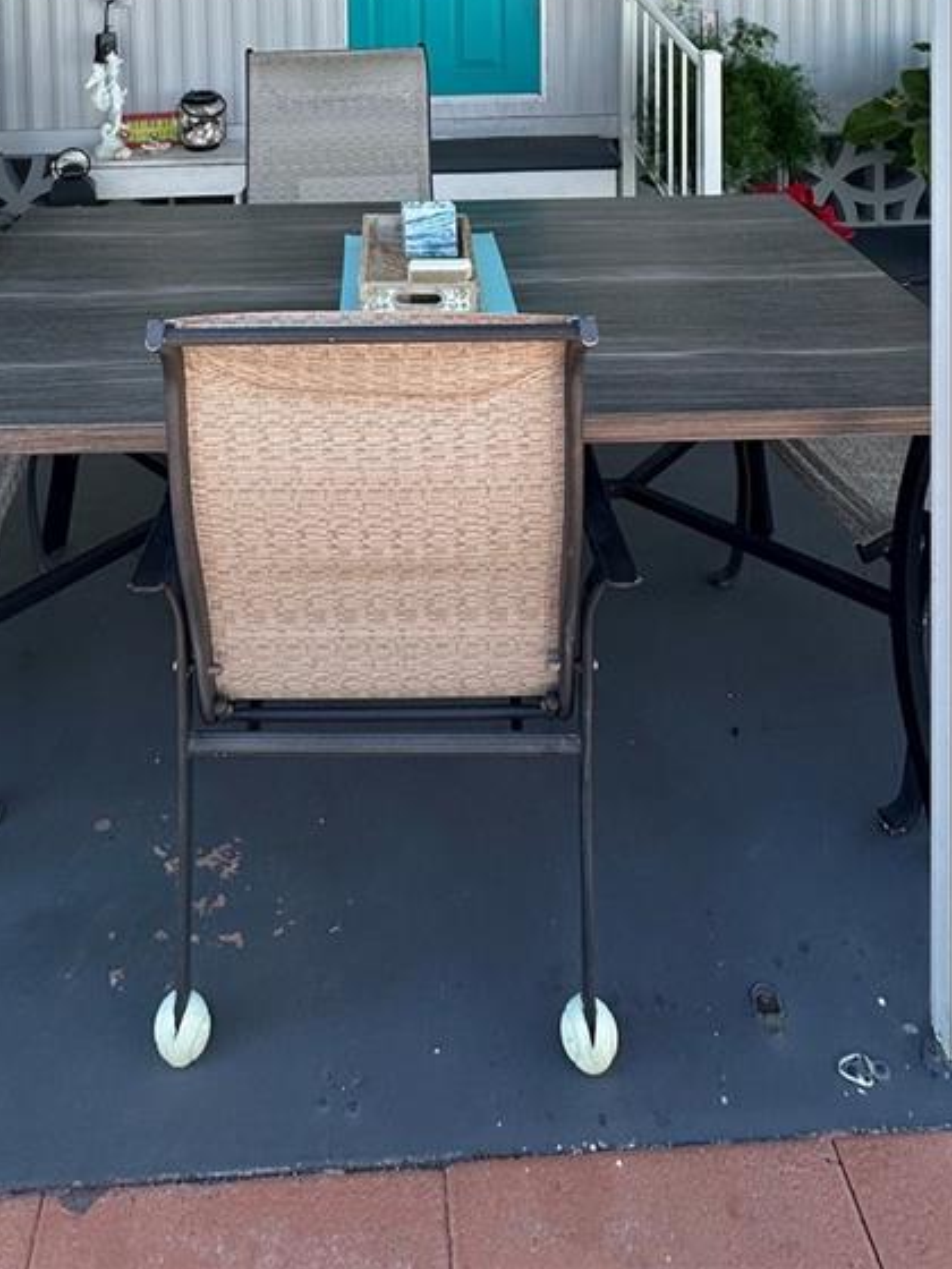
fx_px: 1100
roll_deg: -0.2
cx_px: 385
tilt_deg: -1.4
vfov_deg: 46.4
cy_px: -88
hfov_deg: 46.6
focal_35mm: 30
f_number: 2.2
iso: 40
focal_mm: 2.22
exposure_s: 1/381
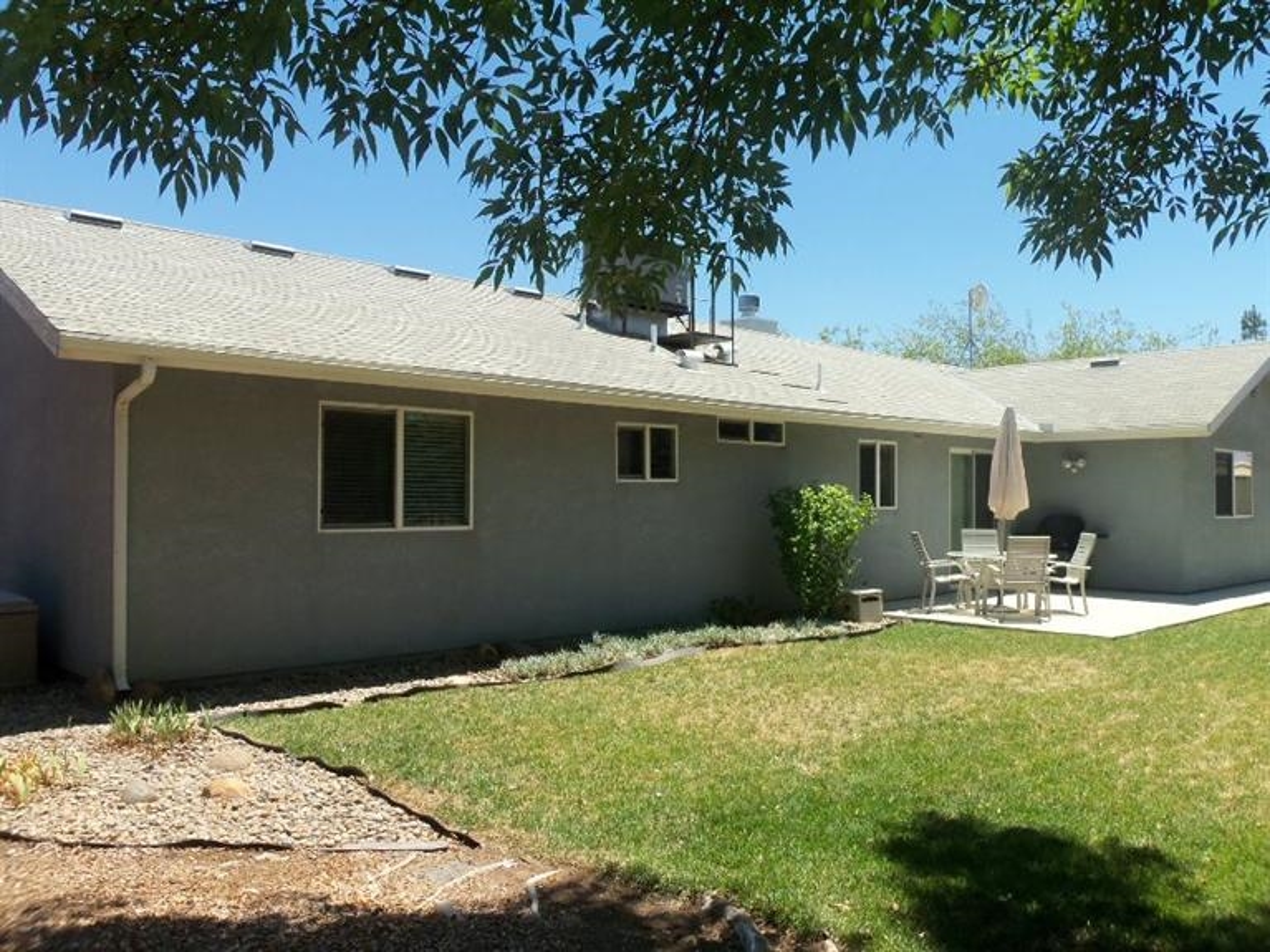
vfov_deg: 48.2
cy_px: 476
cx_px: 635
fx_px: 1064
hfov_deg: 61.7
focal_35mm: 29
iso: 80
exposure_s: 1/125
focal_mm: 5.2
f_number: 8.6
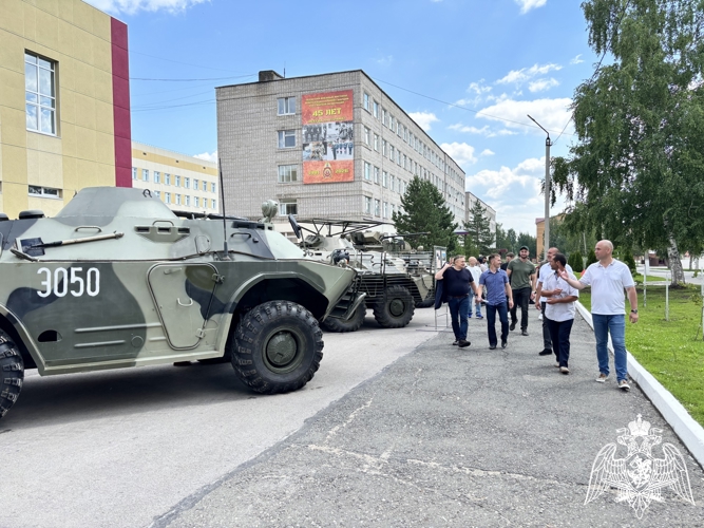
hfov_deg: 67.3
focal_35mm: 26
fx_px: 529
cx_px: 352
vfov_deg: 53.0
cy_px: 264
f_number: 1.6
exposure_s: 1/935
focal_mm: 5.96
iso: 50
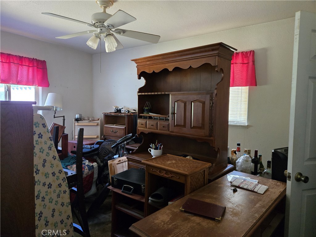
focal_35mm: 23
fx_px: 210
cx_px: 158
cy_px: 118
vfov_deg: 58.9
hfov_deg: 73.9
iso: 800
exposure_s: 1/60
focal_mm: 5.4
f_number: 1.8
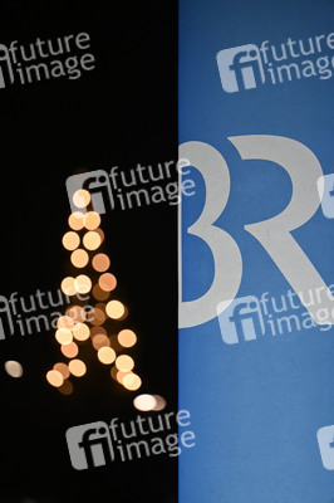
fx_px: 2161
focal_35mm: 155
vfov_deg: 13.3
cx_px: 167
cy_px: 252
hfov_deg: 8.8
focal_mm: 155
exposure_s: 1/400
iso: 2000
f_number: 2.8
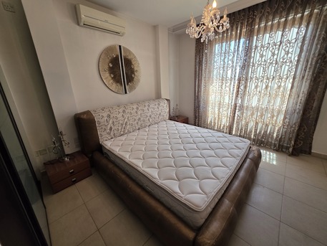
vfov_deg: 89.9
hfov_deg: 106.2
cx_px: 164
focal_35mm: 13
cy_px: 123
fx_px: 123
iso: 160
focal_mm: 2.2
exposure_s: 1/100
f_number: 1.9
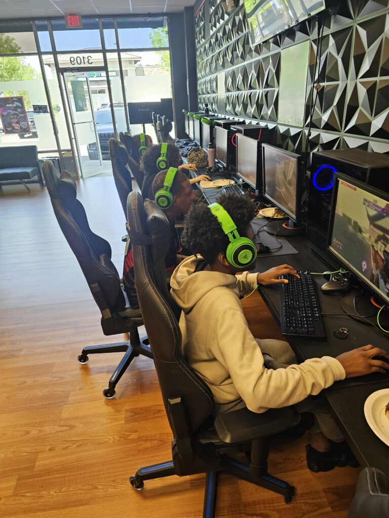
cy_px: 259
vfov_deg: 73.9
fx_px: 345
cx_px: 194
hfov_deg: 58.9
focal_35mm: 23
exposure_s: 1/120
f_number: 1.7
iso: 200
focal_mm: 6.3
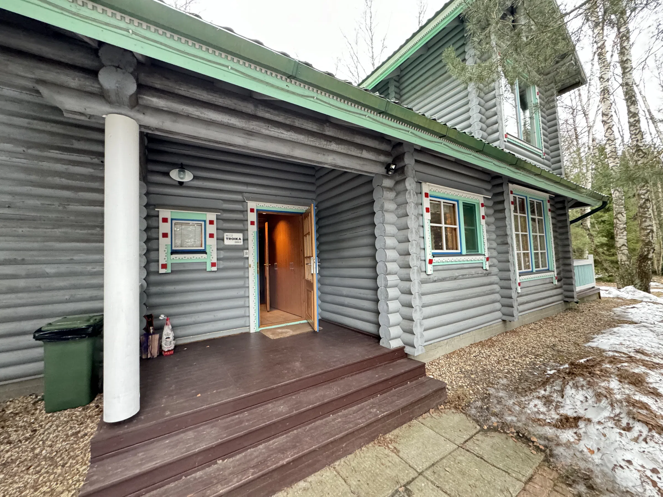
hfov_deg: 102.1
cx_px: 332
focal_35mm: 14
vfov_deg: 85.7
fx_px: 268
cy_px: 248
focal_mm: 2.22
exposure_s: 1/60
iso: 500
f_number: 2.2
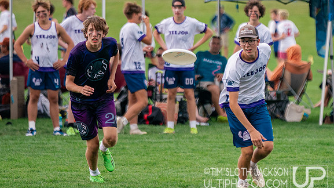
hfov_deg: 5.1
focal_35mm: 422
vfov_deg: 2.9
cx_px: 240
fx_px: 3736
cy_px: 88
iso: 800
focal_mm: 200
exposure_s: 1/3200
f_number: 2.8
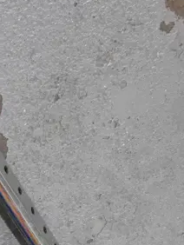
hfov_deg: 10.7
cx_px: 46
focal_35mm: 138
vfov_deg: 13.8
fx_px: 977
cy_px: 310
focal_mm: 19
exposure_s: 1/60
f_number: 4.3
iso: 3200
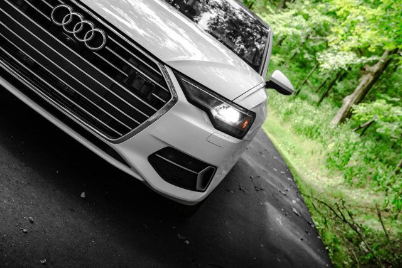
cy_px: 134
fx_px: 469
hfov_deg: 46.4
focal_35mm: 42
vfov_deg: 31.9
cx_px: 201
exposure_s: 1/500
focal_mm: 42
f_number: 5.6
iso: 640
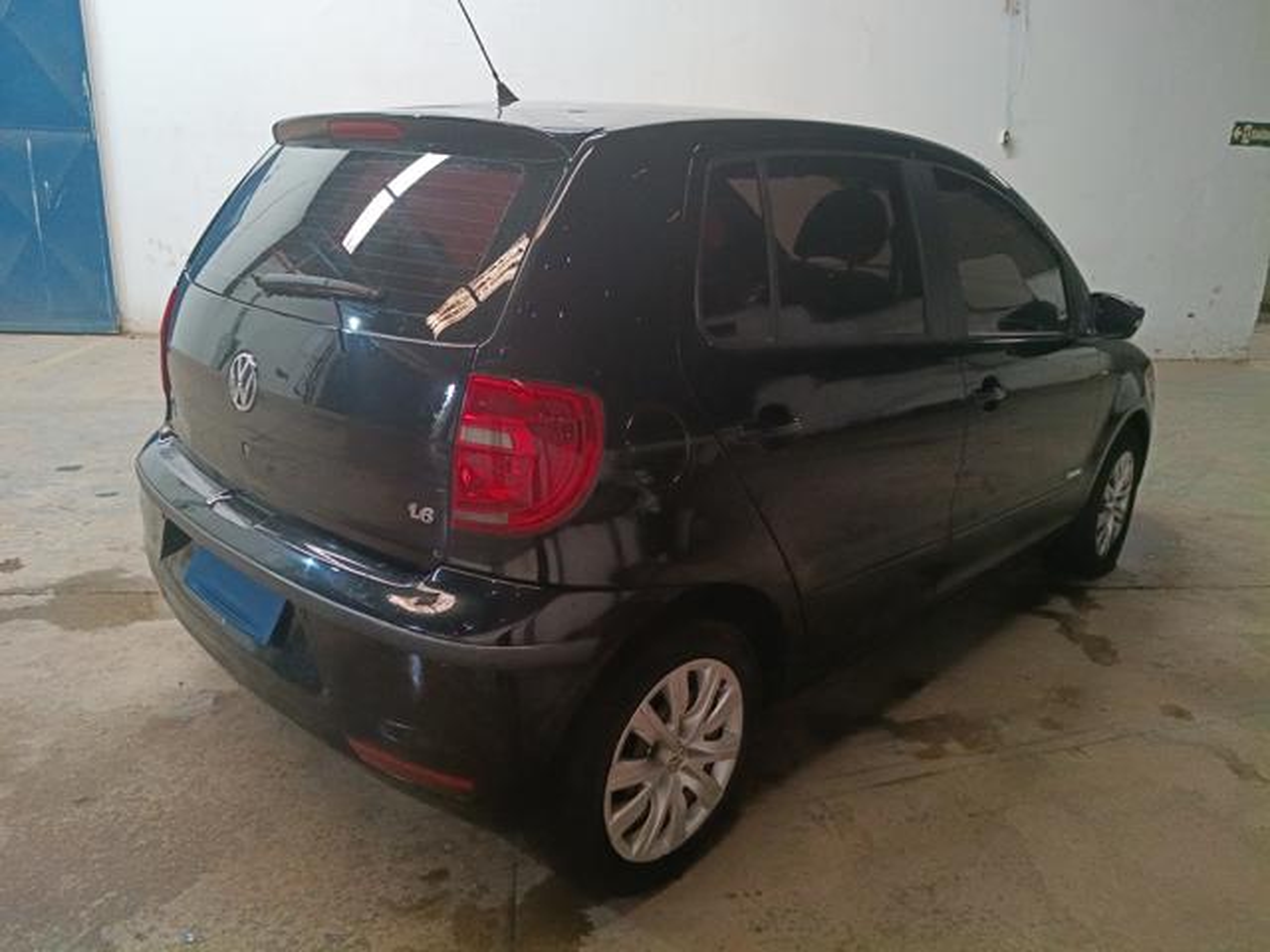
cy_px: 476
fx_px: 954
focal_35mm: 26
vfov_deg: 53.1
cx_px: 635
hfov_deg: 67.3
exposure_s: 1/30
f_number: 1.8
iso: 1466
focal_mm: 4.81
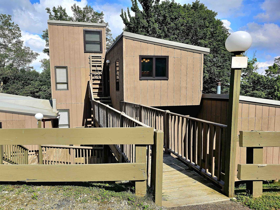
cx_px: 140
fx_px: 186
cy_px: 105
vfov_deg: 58.9
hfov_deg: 73.9
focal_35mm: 23
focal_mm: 6.3
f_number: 1.7
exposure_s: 1/1000
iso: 10
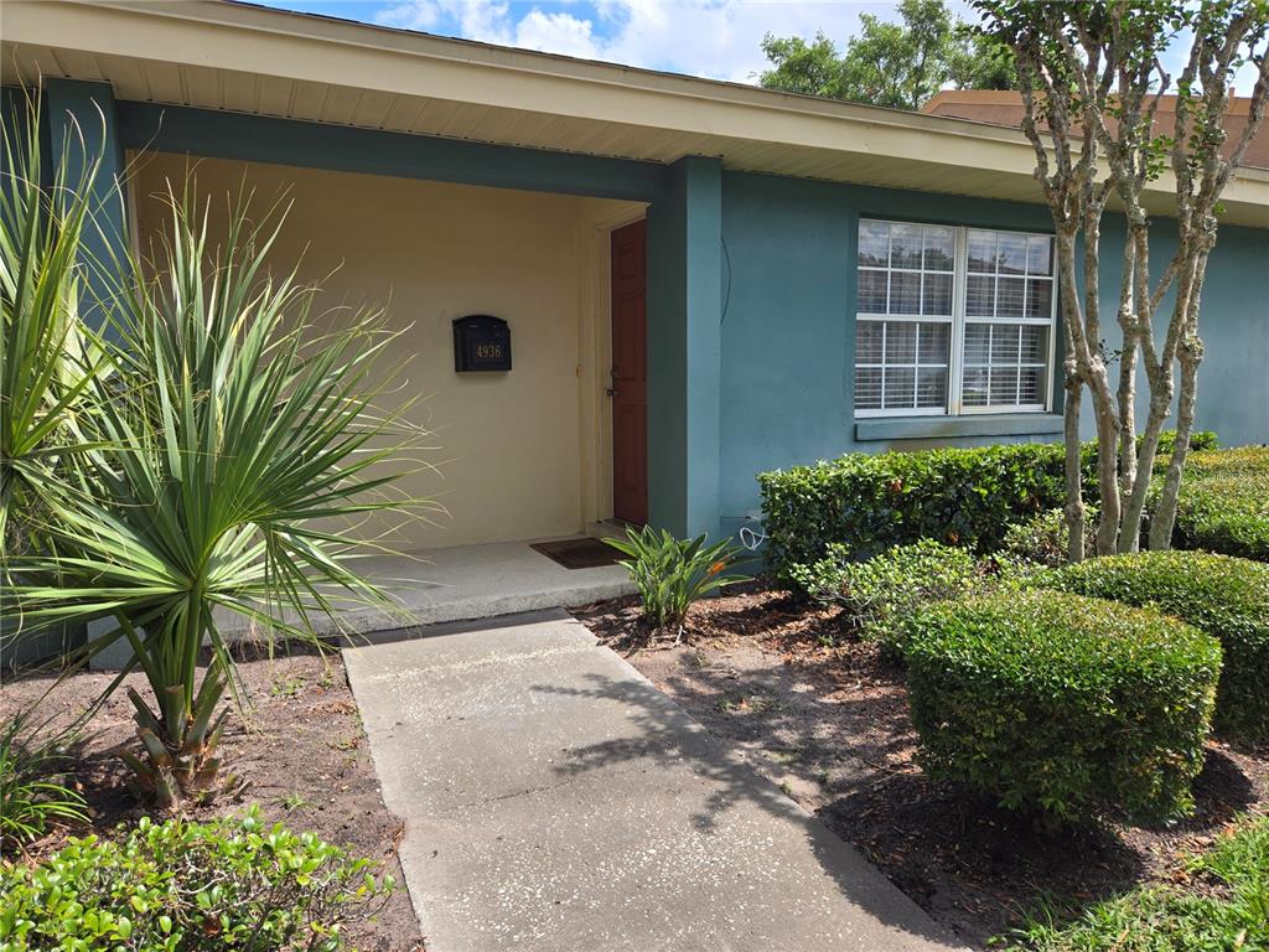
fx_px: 843
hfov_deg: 73.9
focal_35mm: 23
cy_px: 476
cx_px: 634
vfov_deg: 58.9
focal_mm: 5.4
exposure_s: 1/1013
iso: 25
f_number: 1.8
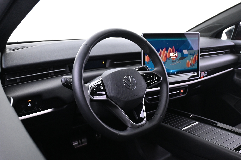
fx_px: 211
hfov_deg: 59.5
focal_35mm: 32
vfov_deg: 41.7
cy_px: 80
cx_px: 120
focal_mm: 21
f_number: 4
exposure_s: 1/10
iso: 1600
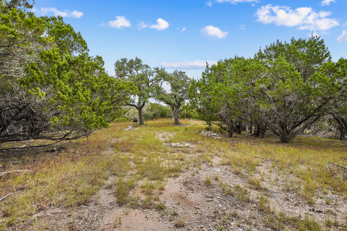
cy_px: 113
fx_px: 183
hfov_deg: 86.9
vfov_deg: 64.6
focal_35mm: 19
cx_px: 179
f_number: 5.6
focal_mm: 12
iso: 125
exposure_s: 1/50
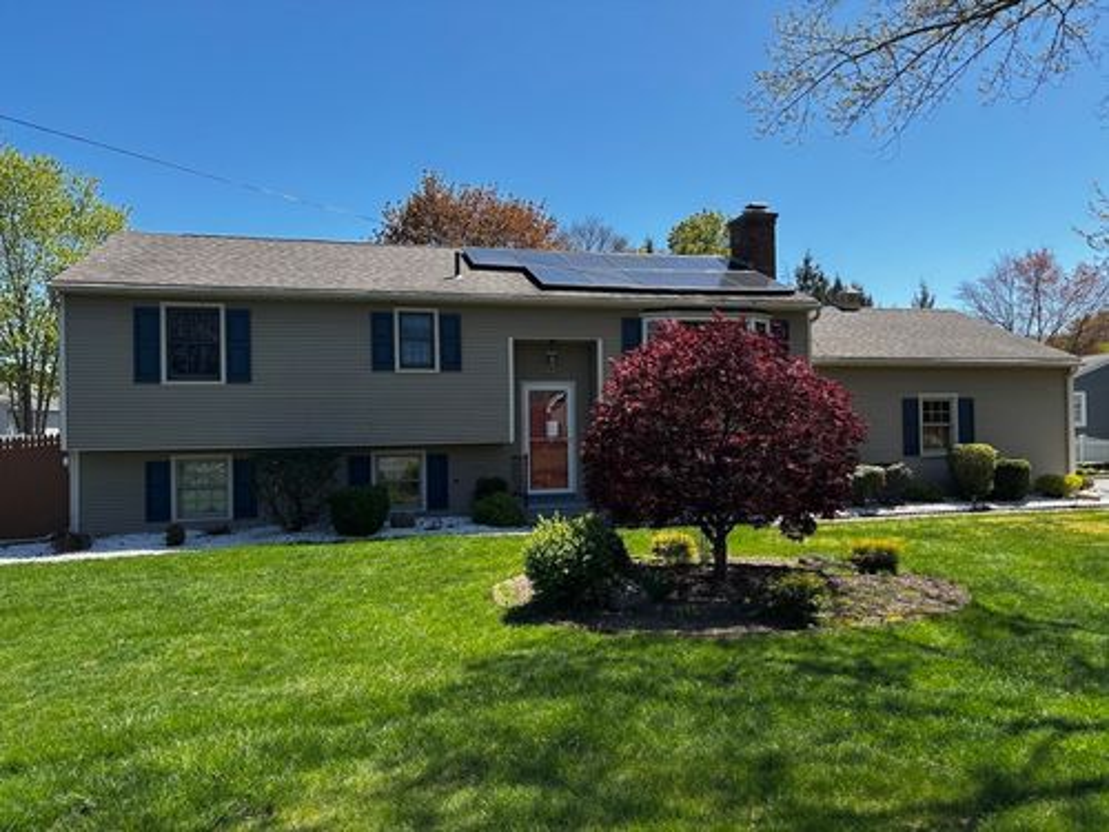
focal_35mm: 26
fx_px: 833
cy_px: 416
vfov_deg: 53.1
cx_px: 554
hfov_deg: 67.3
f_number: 1.6
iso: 50
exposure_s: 1/1845
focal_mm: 5.96
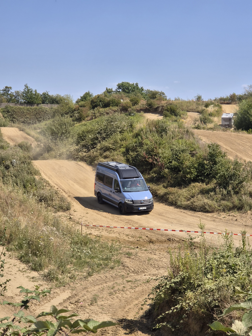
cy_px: 168
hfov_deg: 21.3
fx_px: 670
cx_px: 126
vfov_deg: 28.2
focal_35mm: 69
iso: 25
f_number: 2.4
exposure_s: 1/1044
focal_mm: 7
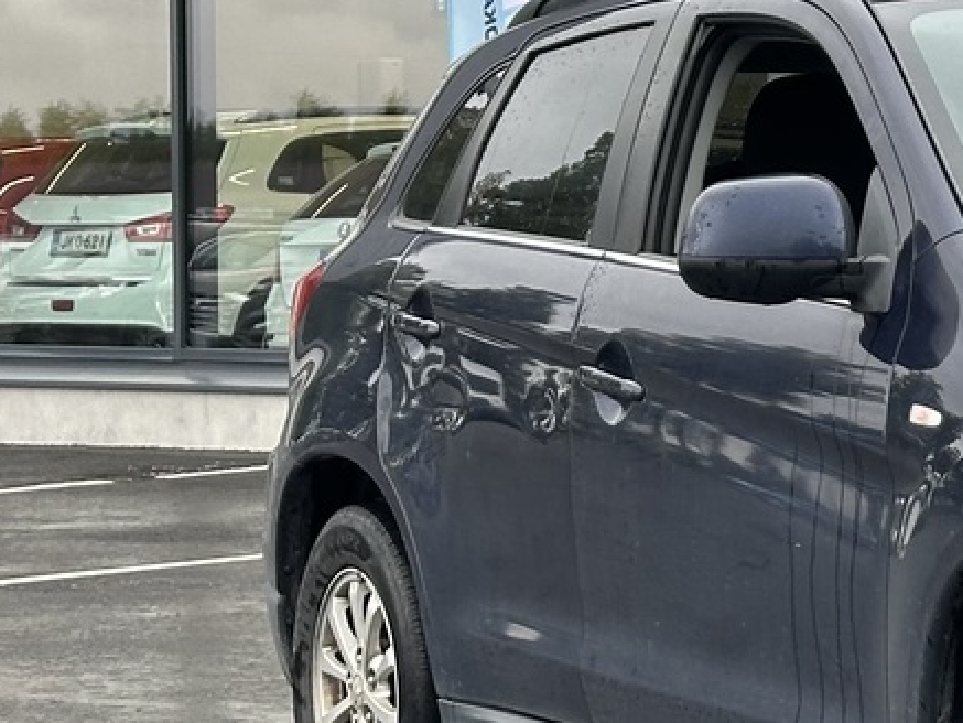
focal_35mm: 158
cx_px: 1291
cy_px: 348
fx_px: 4397
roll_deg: +0.4
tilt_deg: +0.3
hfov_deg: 12.1
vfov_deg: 9.4
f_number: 1.78
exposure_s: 1/121
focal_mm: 6.86
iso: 80
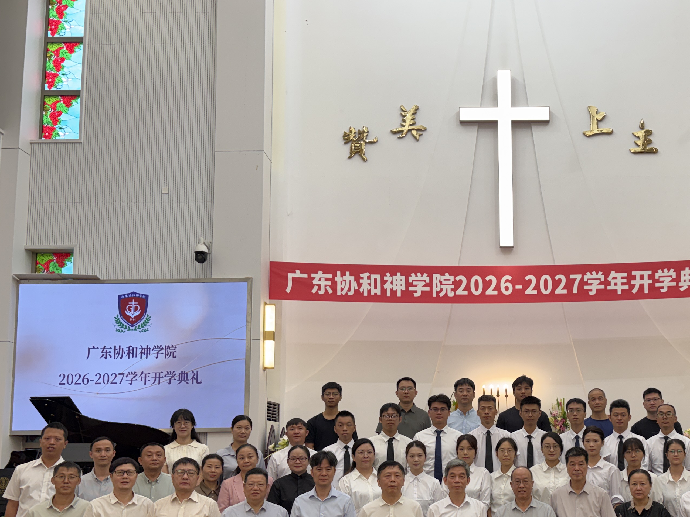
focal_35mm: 41
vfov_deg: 34.5
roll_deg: +1.0
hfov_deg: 44.2
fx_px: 817
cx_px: 523
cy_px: 379
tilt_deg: +7.4
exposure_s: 1/100
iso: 64
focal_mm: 5.96
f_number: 1.6
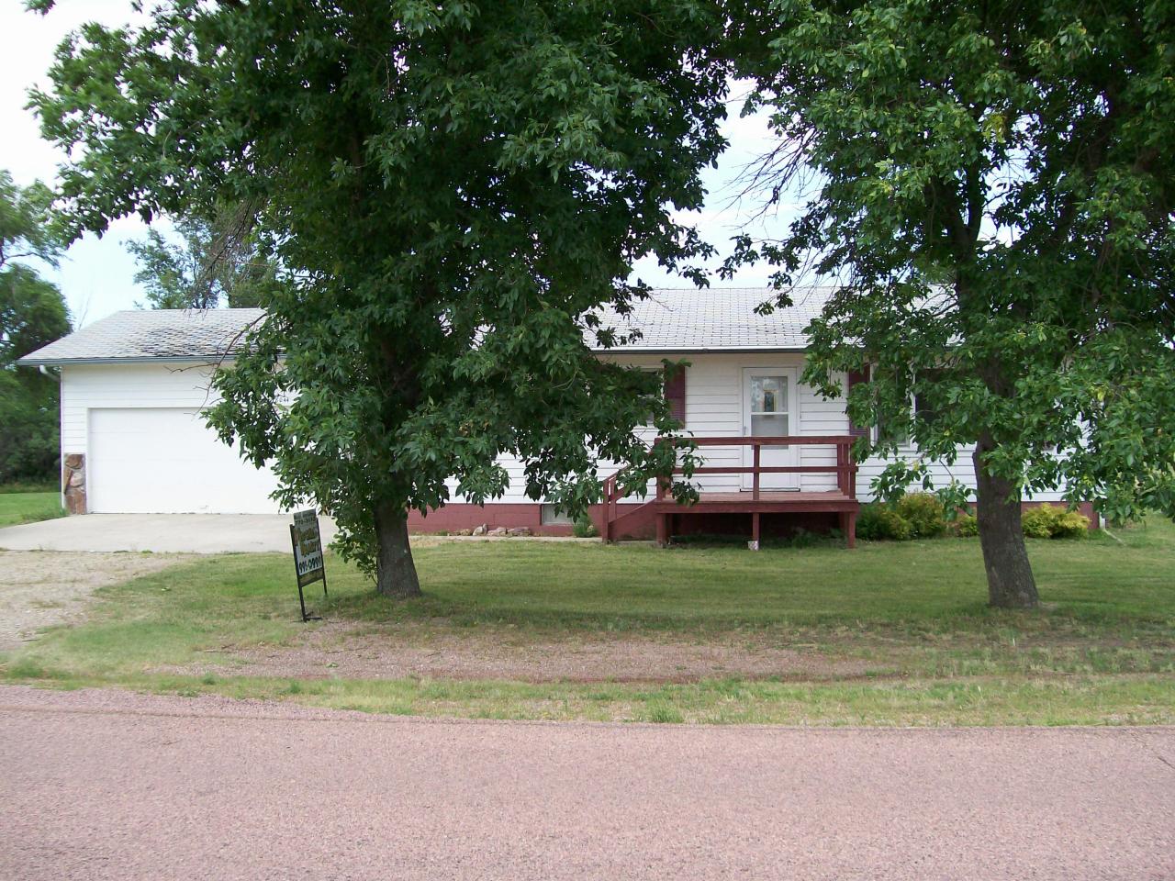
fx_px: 1222
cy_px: 440
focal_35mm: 36
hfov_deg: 51.4
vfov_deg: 39.7
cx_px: 588
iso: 80
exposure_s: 1/540
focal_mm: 6
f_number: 2.7
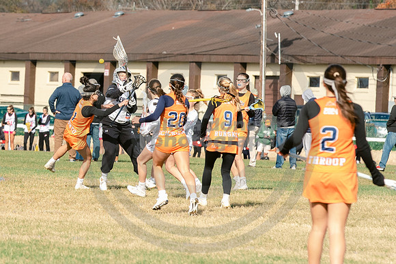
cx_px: -96
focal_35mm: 487
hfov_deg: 4.2
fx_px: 5356
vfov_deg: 2.8
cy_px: 105
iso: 250
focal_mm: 155
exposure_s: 1/1600
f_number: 5
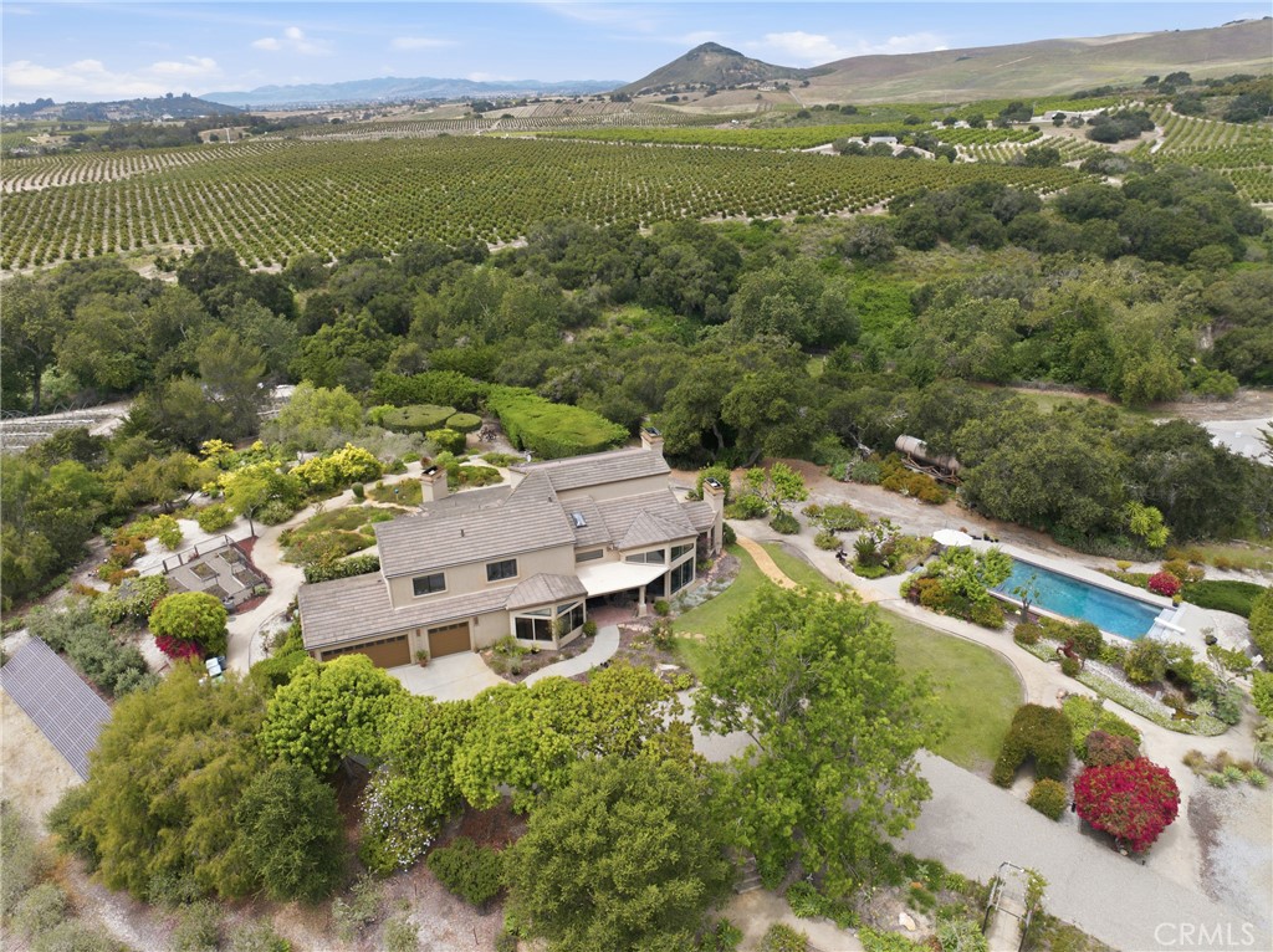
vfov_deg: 56.7
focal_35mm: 24
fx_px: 882
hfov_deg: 71.6
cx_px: 636
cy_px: 476
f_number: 2.8
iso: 140
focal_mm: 12.3
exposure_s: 1/2000
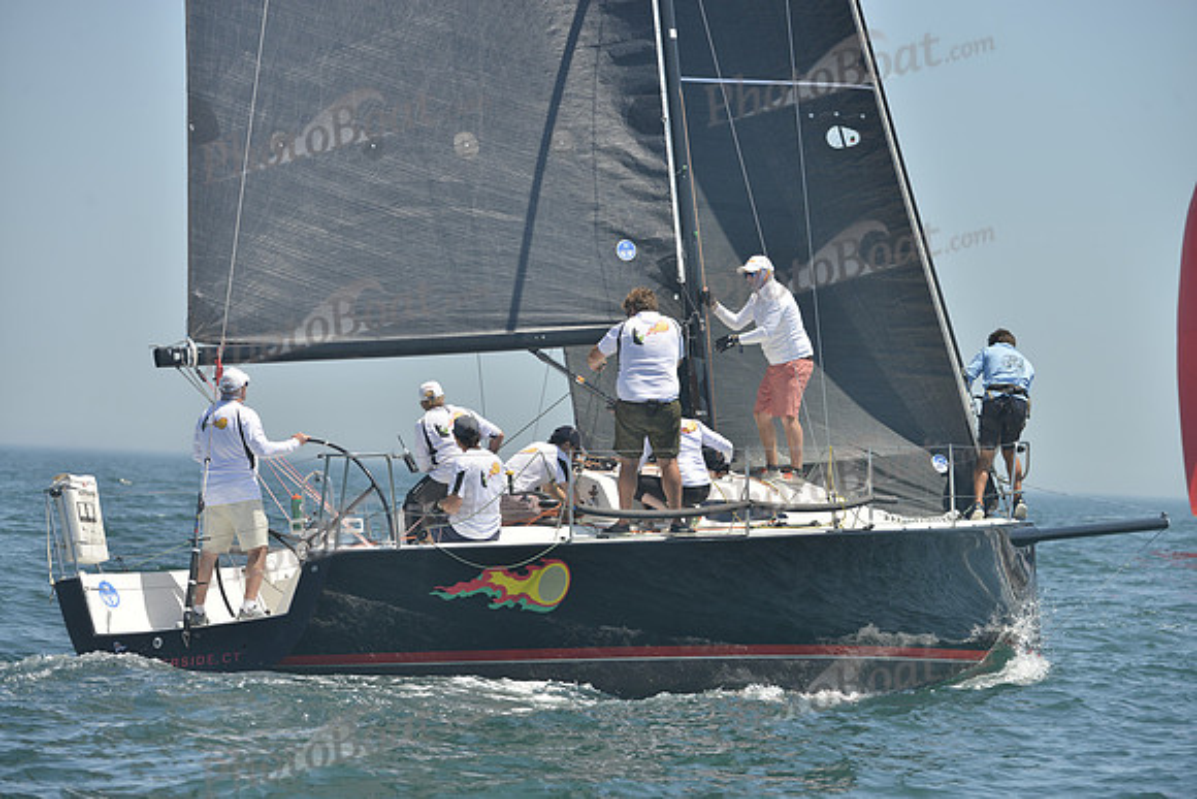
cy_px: 400
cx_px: 598
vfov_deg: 6.9
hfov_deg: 10.3
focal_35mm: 200
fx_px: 6651
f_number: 6.3
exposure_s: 1/1000
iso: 280
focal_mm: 200
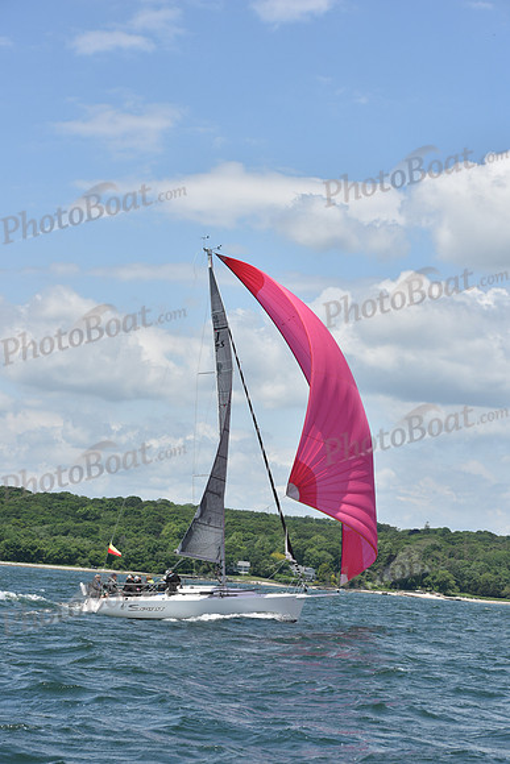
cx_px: 255
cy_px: 382
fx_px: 1954
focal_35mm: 92
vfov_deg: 22.1
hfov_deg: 14.9
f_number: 7.1
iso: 250
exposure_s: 1/1250
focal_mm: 92
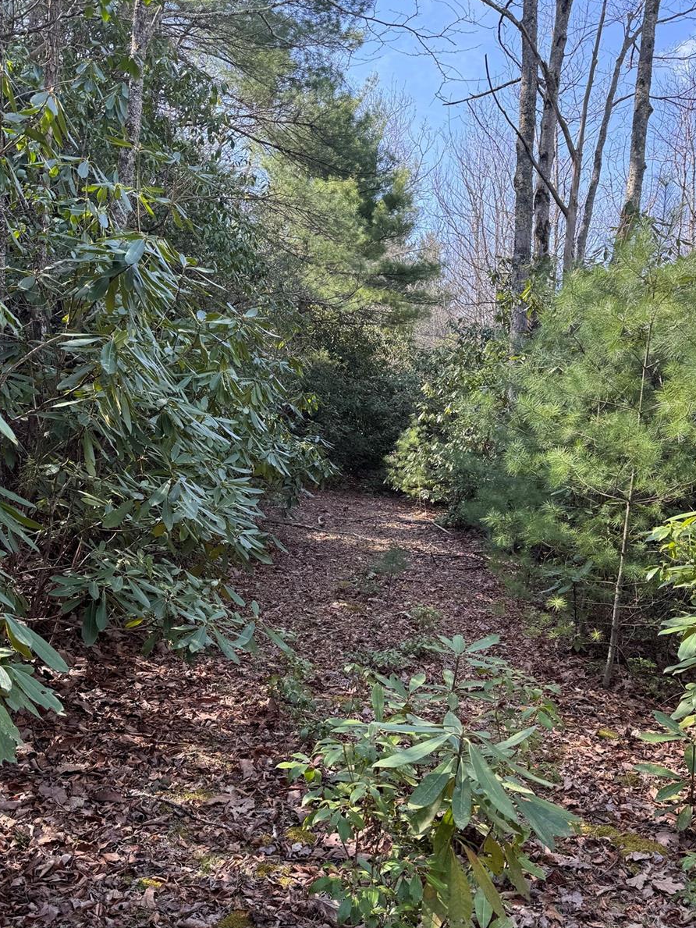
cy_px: 552
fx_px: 831
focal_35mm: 31
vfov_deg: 57.9
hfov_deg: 45.4
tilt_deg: -6.1
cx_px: 380
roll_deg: -3.3
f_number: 1.78
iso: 80
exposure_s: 1/331
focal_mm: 6.76
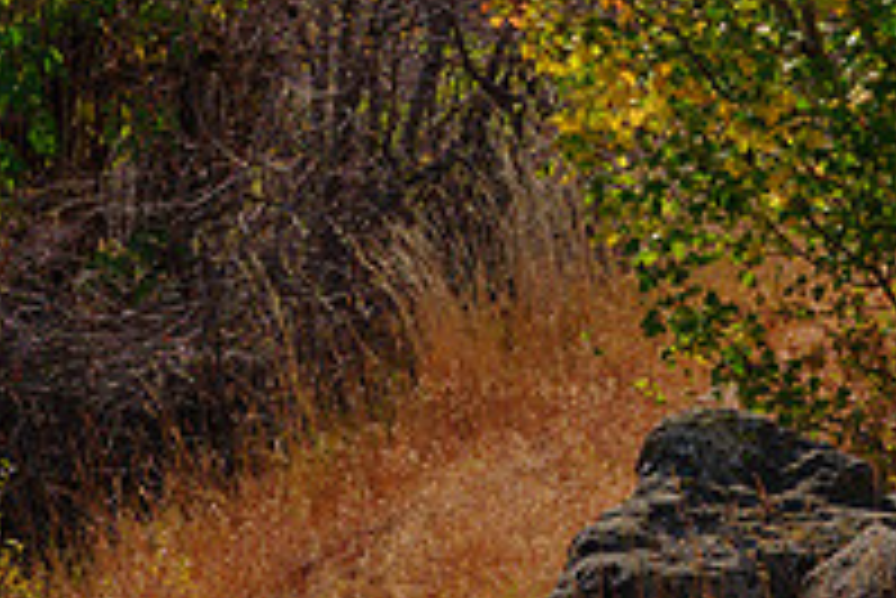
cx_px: 819
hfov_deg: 4.4
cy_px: -223
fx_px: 11532
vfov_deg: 3.0
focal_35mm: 463
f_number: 10
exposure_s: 1/240
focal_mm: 106
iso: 400
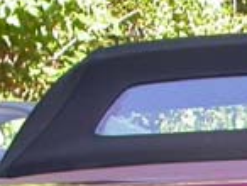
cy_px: 397
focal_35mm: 208
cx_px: 350
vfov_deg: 6.9
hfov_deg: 9.3
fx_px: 1487
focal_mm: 7.85
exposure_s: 1/106
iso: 100
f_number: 3.7
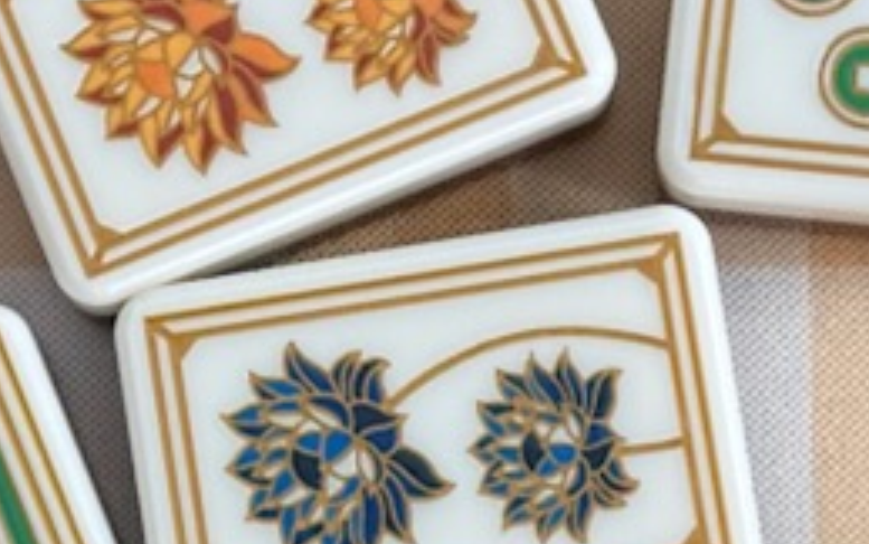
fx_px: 4761
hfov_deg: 10.4
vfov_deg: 6.5
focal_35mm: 201
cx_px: 289
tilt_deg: -81.8
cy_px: 423
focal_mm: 6.76
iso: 64
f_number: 1.78
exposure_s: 1/226
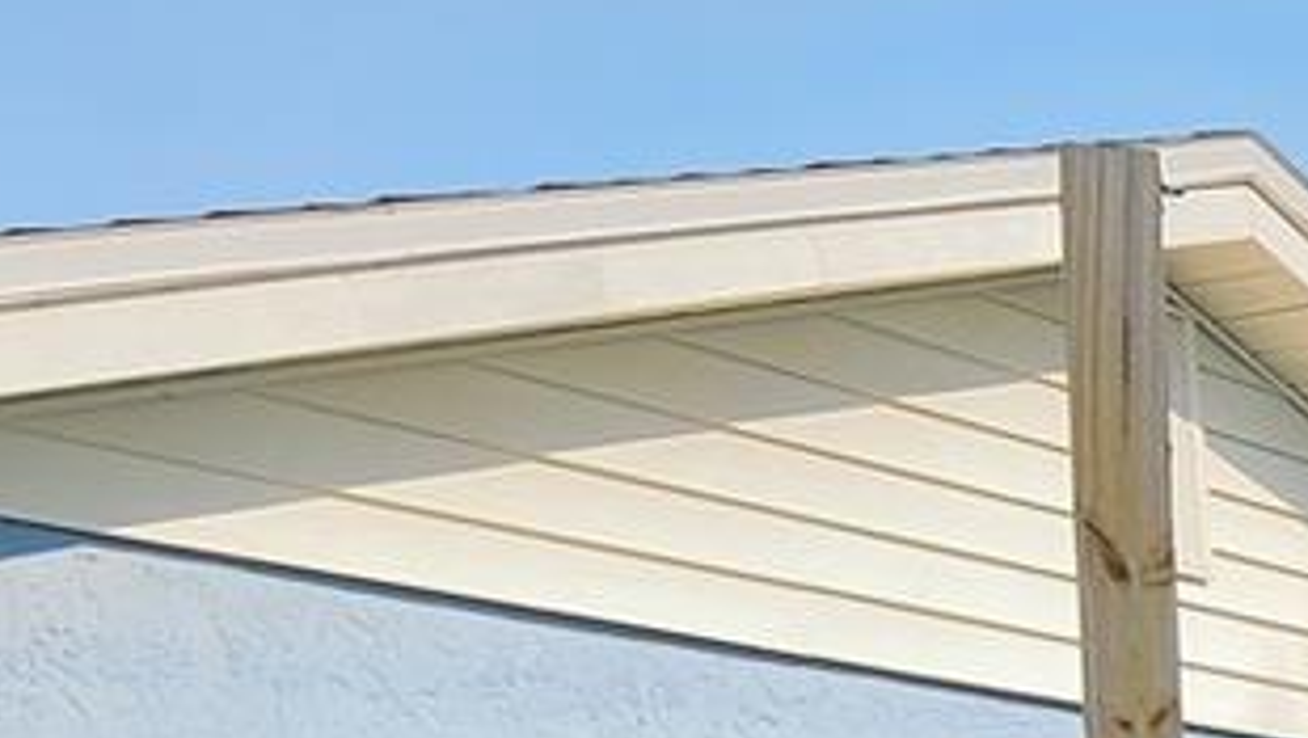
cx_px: 2089
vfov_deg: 12.9
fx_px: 2812
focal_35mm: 81
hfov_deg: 21.1
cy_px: 1518
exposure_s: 1/200
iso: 100
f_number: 7.1
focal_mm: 10
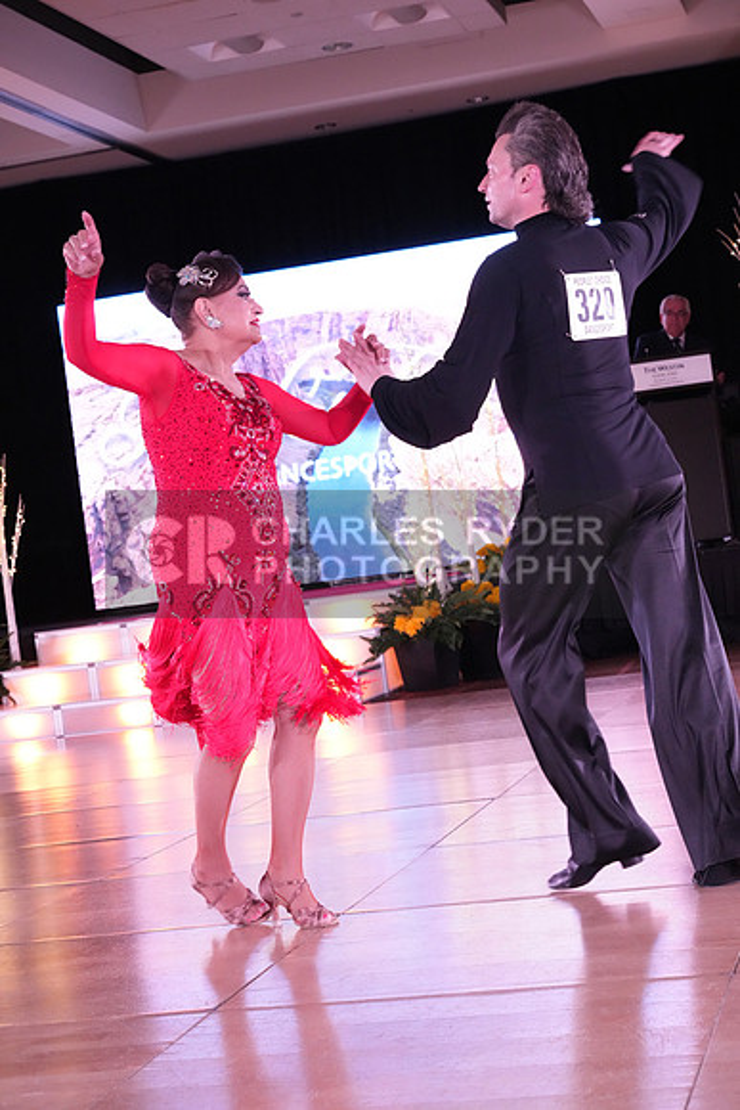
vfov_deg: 29.2
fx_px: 2126
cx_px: 370
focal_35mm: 69
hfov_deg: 19.7
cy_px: 555
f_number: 8
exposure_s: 1/250
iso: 8000
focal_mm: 69
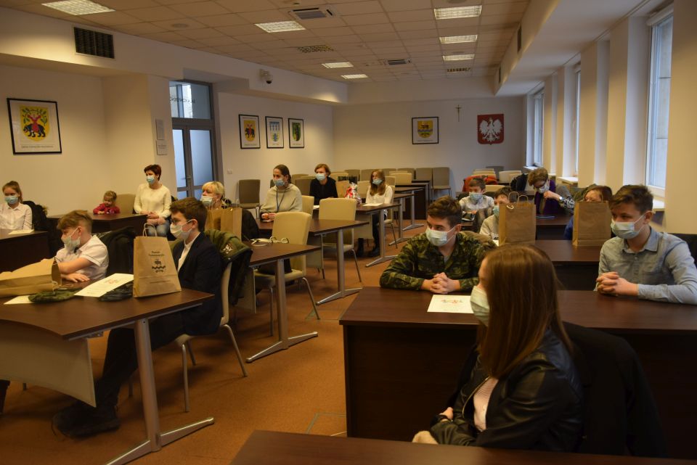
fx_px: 523
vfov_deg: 48.0
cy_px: 232
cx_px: 348
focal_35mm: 27
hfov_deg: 67.4
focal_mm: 18
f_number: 4.5
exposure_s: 1/80
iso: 800
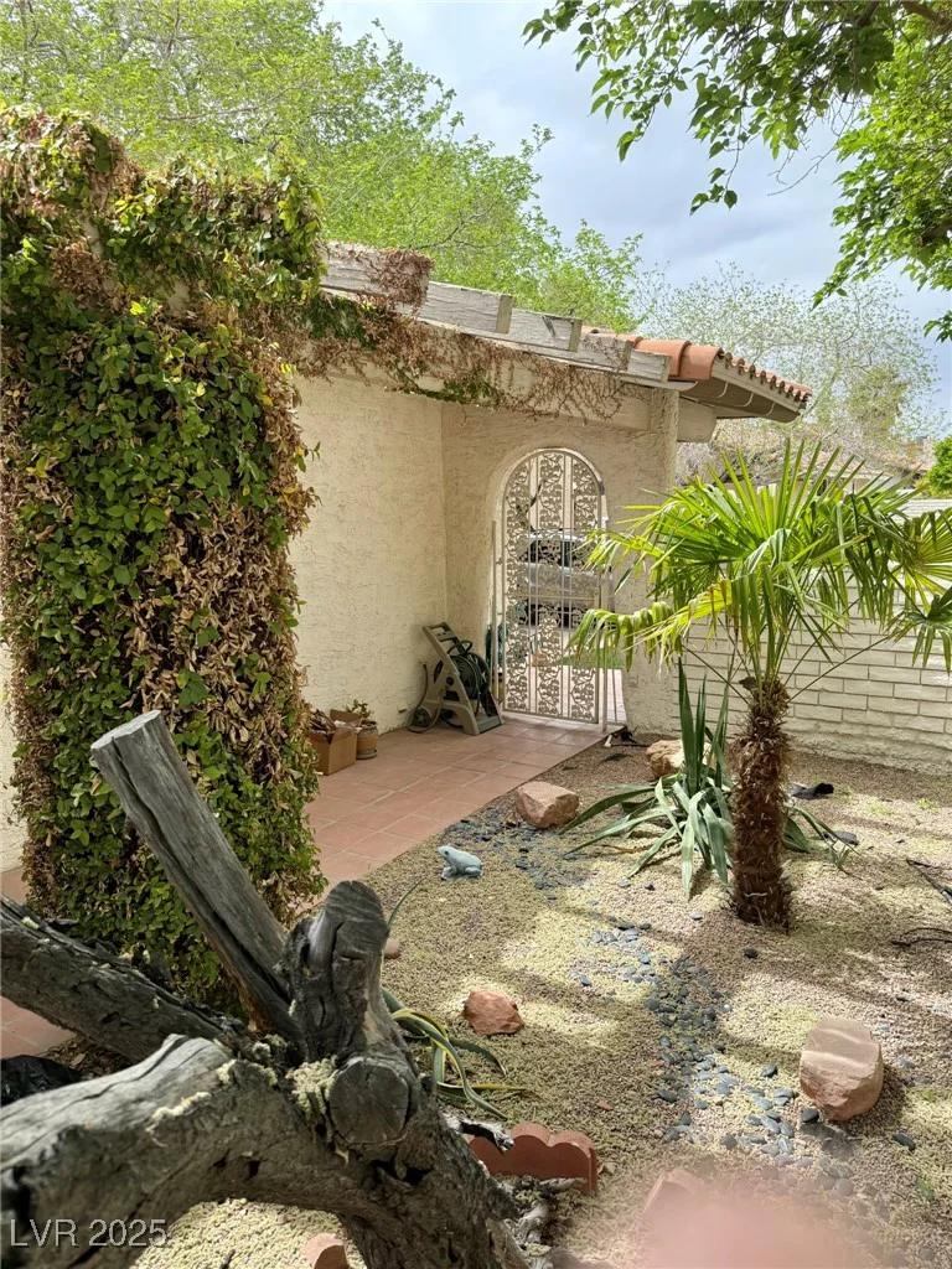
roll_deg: +0.8
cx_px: 476
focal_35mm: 24
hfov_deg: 56.8
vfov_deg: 71.6
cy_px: 634
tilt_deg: -8.5
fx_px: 880
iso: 100
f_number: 1.78
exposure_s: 1/2299
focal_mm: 6.76
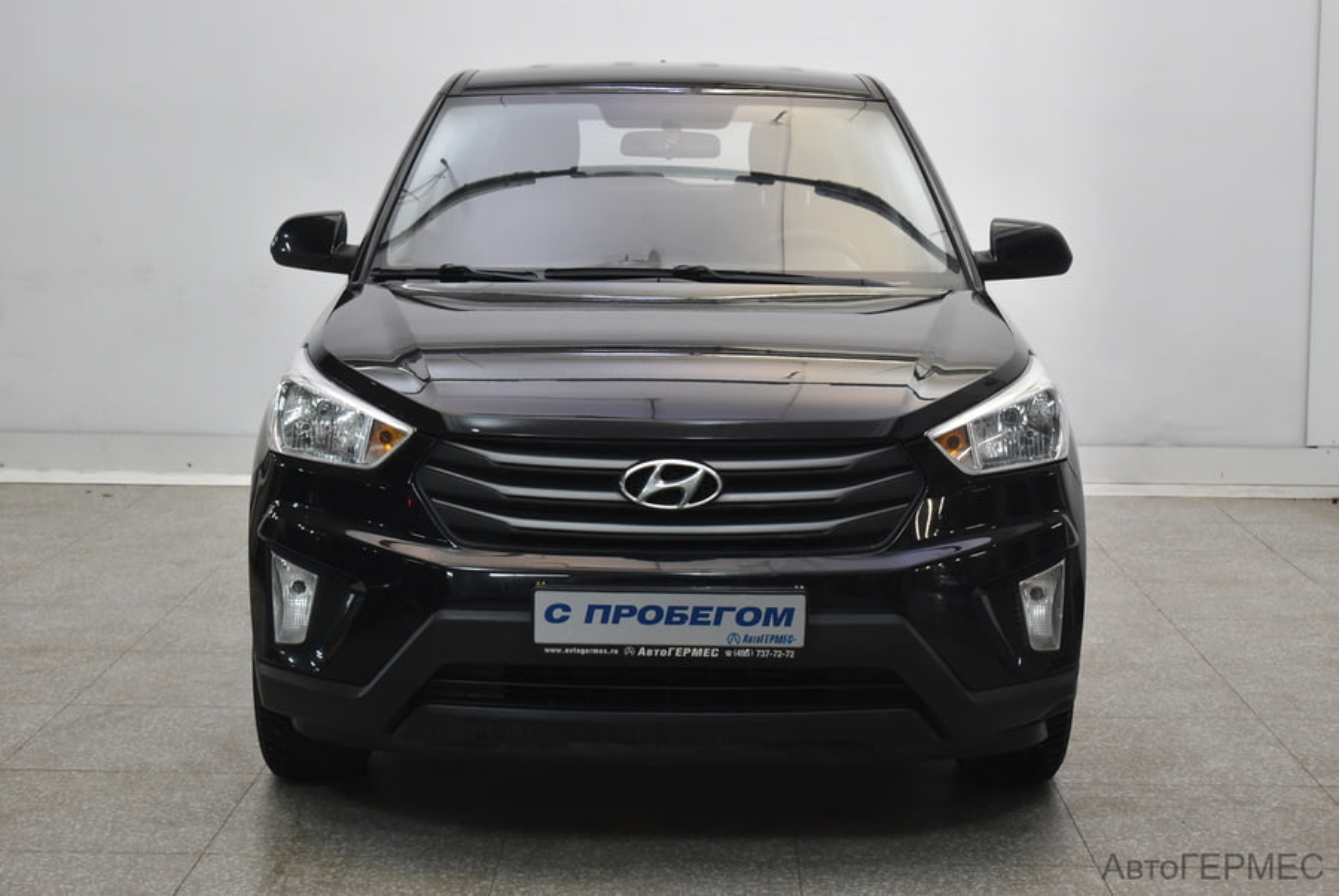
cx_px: 670
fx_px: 2234
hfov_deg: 33.4
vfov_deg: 22.7
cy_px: 448
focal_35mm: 60
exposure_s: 1/80
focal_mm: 40
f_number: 5
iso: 1000
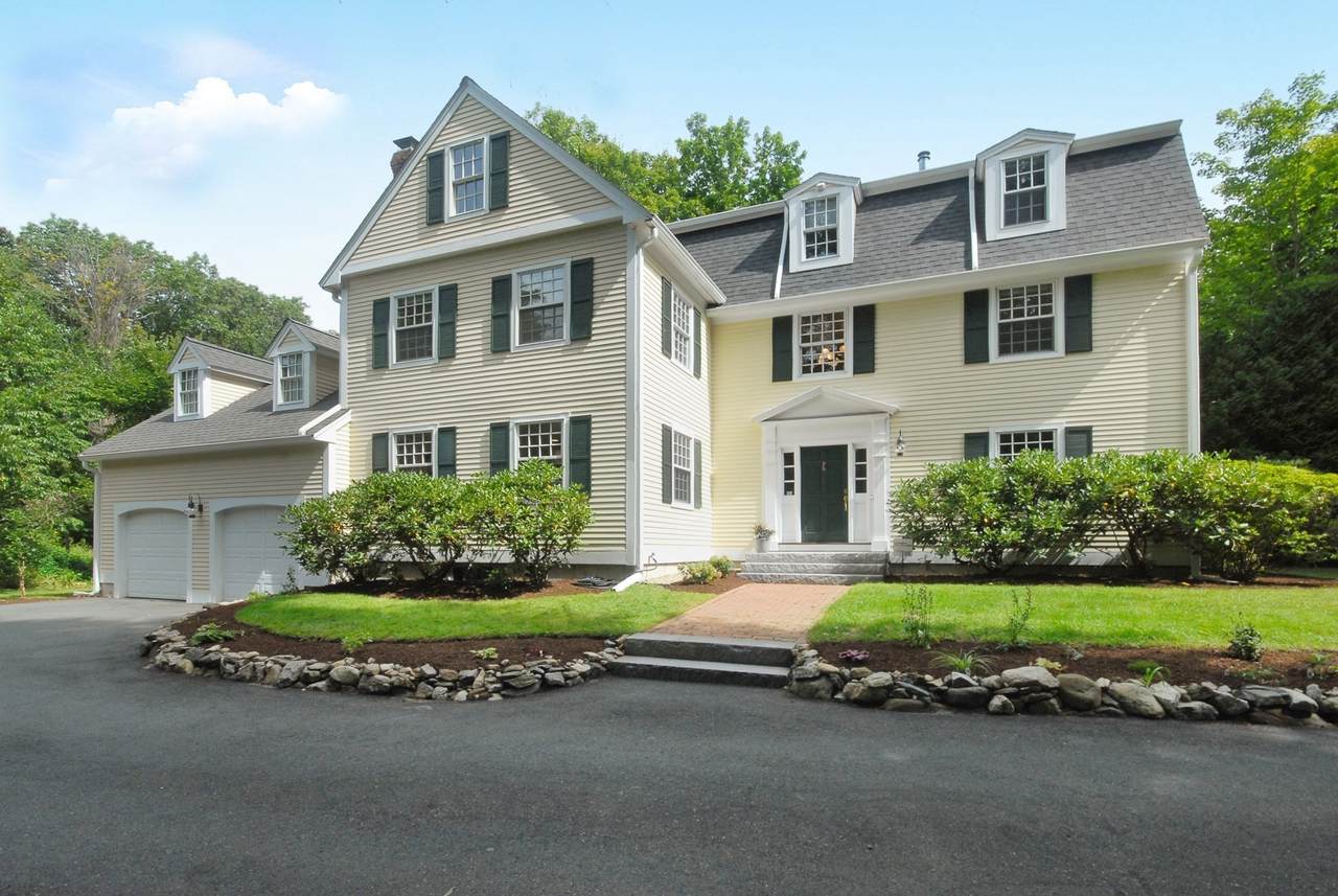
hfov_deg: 100.3
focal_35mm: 15
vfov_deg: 77.5
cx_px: 669
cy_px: 448
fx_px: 558
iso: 250
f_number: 18
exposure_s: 1/60
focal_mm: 10
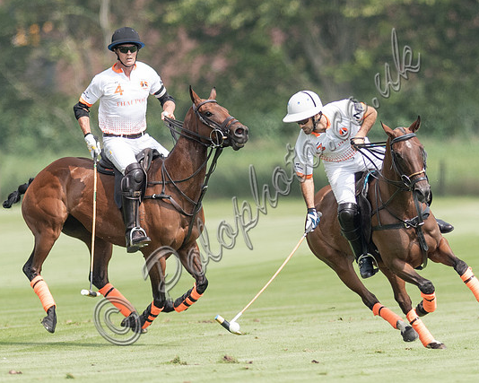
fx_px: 14004
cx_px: 376
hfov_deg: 2.0
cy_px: 155
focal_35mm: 988
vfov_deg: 1.6
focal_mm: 300
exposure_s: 1/4000
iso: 320
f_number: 2.8
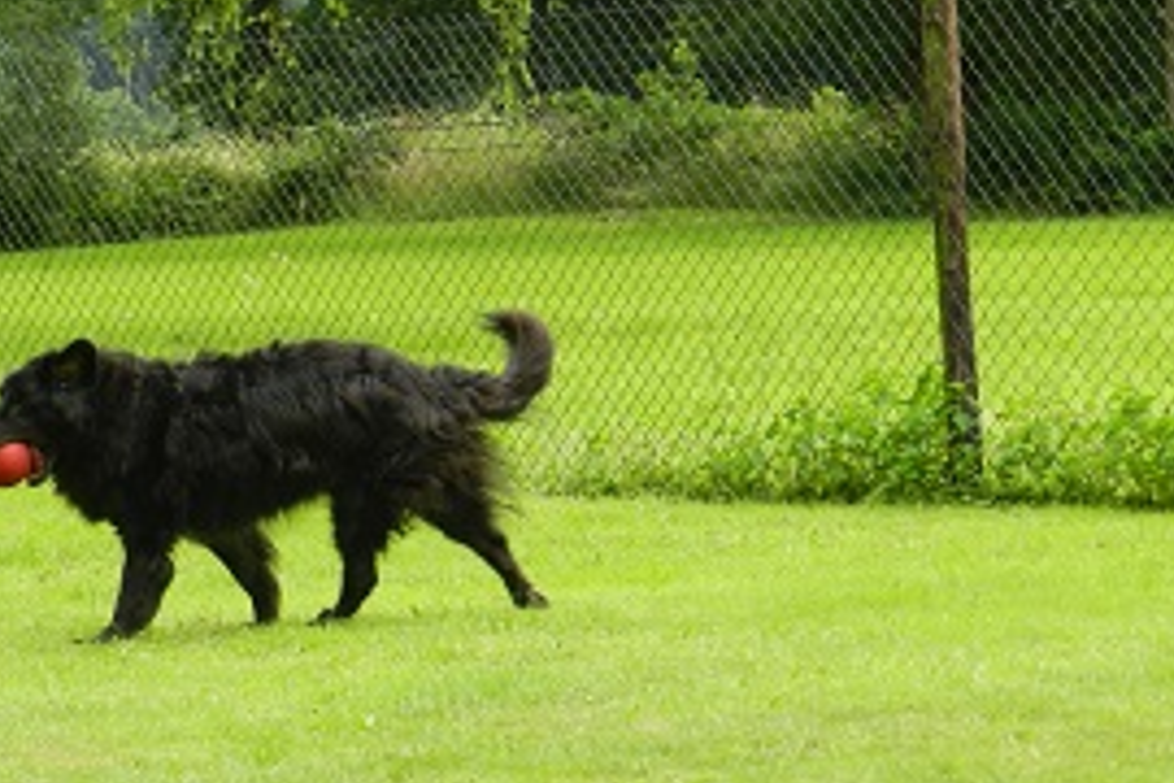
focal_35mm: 177
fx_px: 5772
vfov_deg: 7.8
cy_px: 505
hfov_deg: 11.6
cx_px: 374
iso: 160
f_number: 4.8
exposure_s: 1/200
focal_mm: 20.5
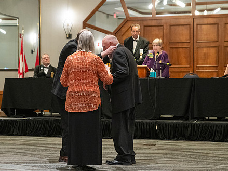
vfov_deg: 14.6
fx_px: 665
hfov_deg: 19.4
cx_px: 104
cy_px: 88
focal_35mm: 101
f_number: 4
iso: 3200
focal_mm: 70
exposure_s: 1/40
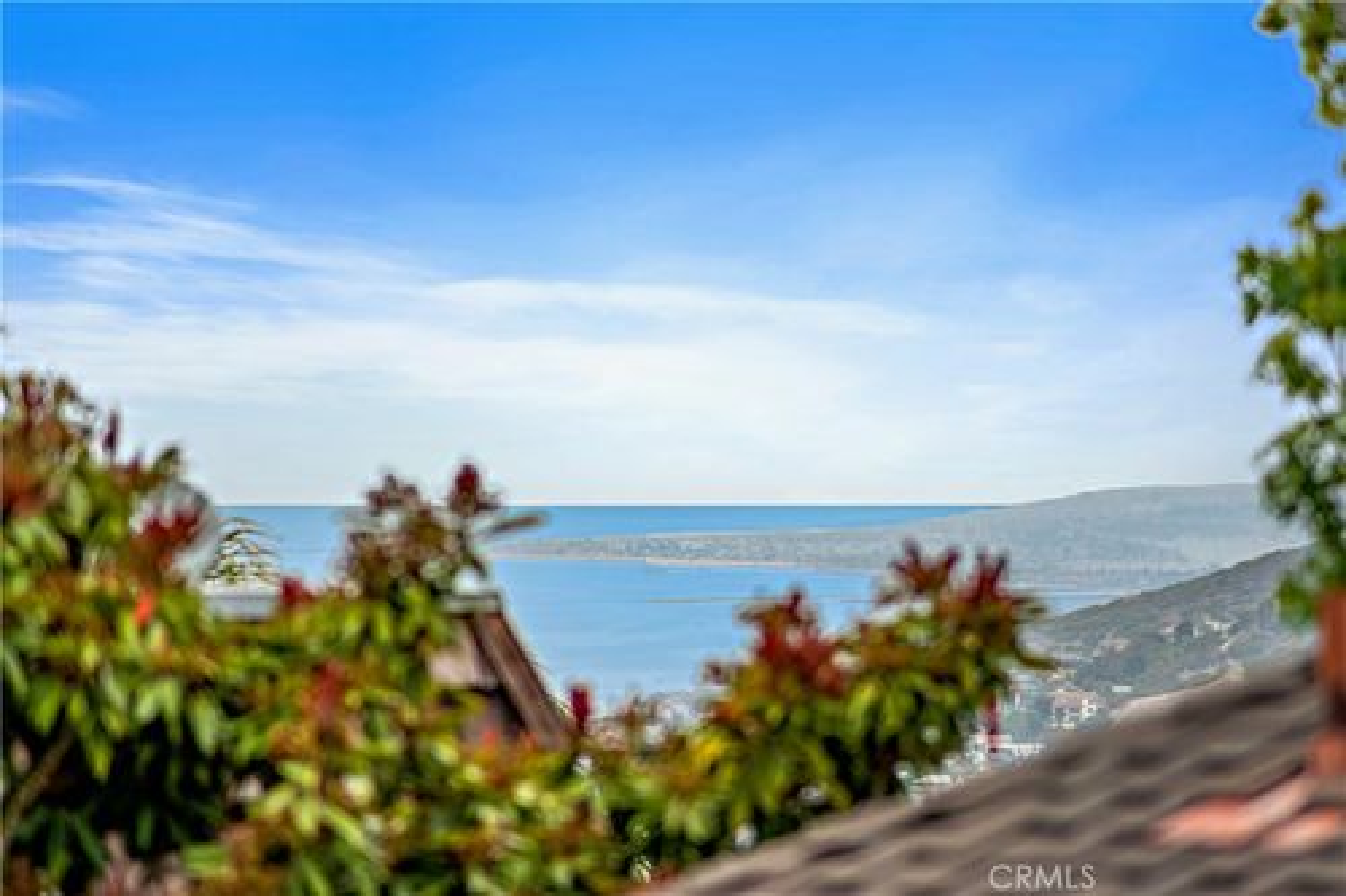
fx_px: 11212
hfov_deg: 6.9
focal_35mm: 300
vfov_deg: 4.6
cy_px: 448
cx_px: 673
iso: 160
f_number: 7.1
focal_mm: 300
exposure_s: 1/640
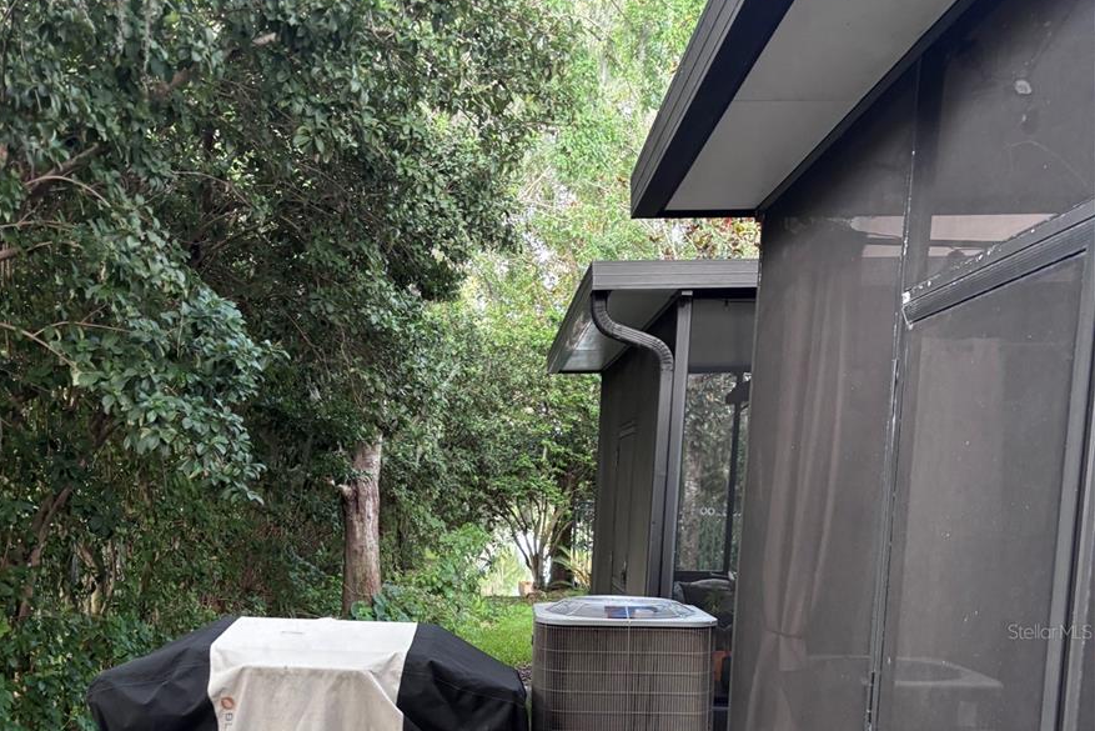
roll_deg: -0.8
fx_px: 1126
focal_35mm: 37
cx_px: 534
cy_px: 631
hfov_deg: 51.9
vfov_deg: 34.3
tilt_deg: -7.7
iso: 200
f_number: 1.6
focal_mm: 5.96
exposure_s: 1/60
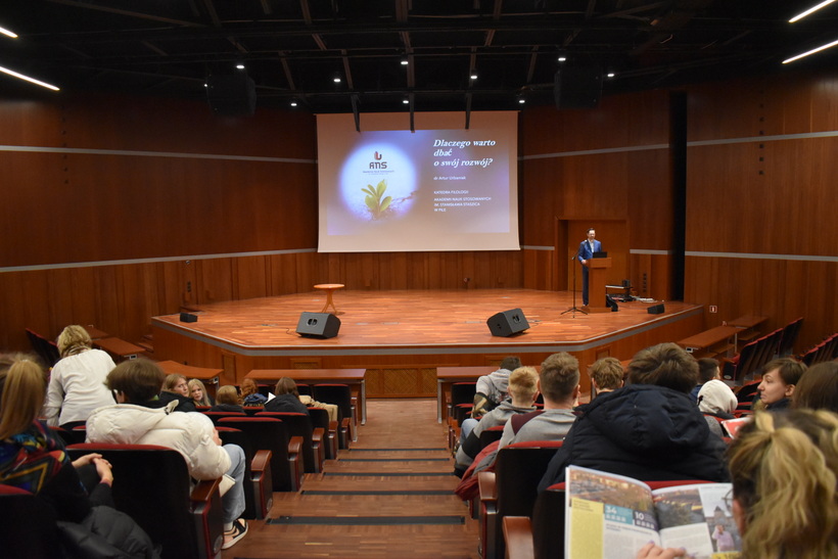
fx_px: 629
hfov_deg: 67.4
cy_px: 280
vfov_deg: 47.9
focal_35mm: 27
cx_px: 419
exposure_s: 1/60
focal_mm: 18
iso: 3600
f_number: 3.5
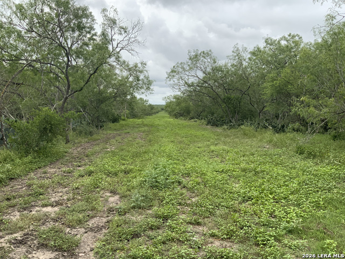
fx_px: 289
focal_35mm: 29
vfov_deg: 48.2
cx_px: 172
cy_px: 130
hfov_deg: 61.7
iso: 16
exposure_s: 1/1195
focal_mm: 3
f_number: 1.8
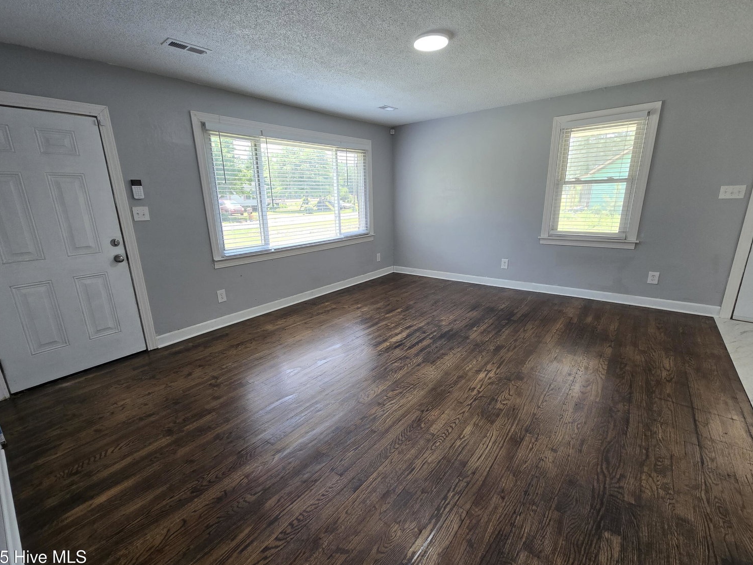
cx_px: 362
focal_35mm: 14
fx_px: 304
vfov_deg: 85.7
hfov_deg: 102.0
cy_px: 280
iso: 100
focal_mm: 2.2
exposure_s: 1/100
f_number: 2.2
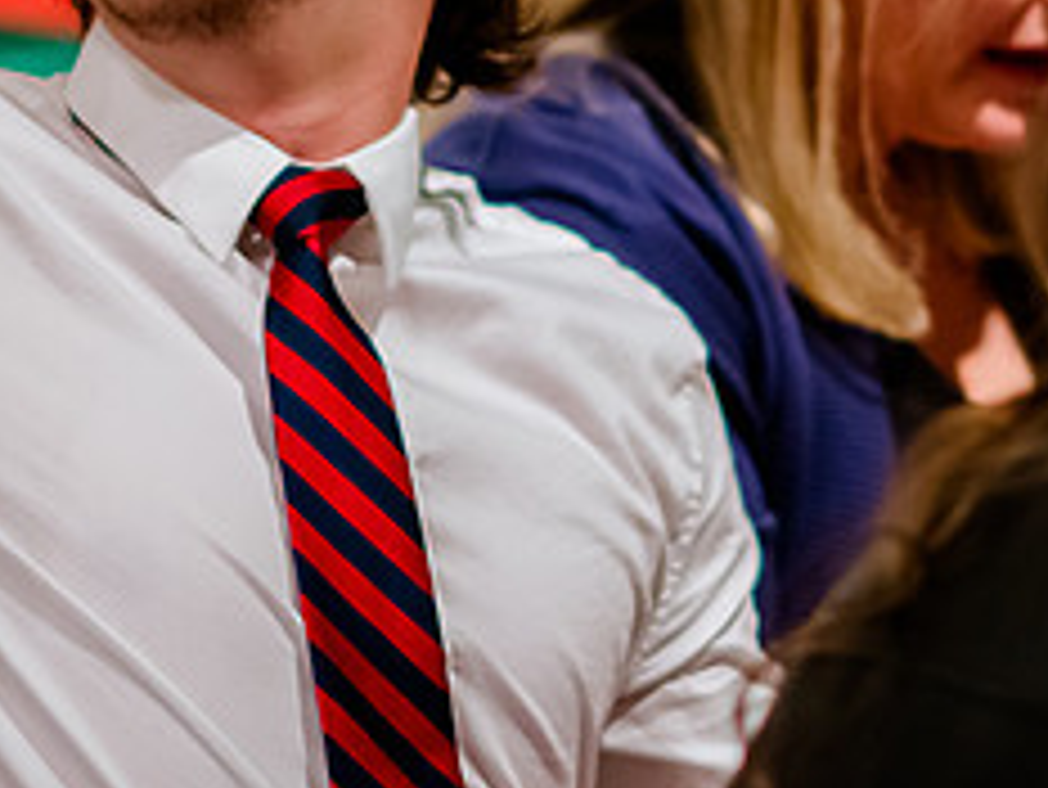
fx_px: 11420
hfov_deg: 5.3
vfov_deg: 3.9
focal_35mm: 377
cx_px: 387
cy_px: -52
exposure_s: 1/160
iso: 2500
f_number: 2
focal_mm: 105
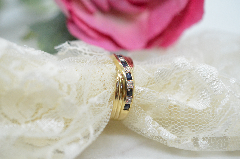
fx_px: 399
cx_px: 120
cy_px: 80
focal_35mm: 60
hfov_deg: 33.5
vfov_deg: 22.5
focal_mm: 40
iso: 3200
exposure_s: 1/2000
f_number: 4
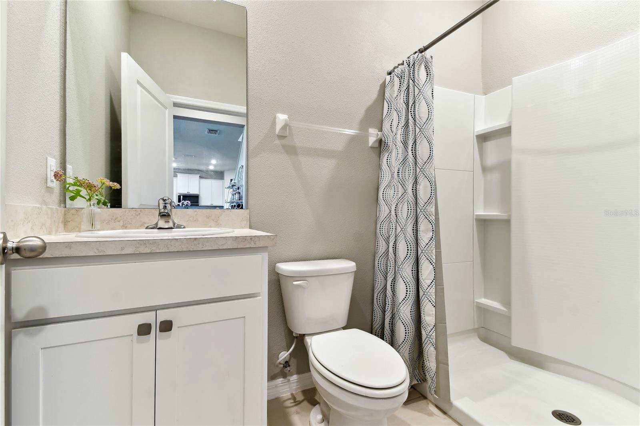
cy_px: 213
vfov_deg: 77.3
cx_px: 320
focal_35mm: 15
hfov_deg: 100.4
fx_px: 267
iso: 100
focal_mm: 10
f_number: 7.1
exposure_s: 1/8
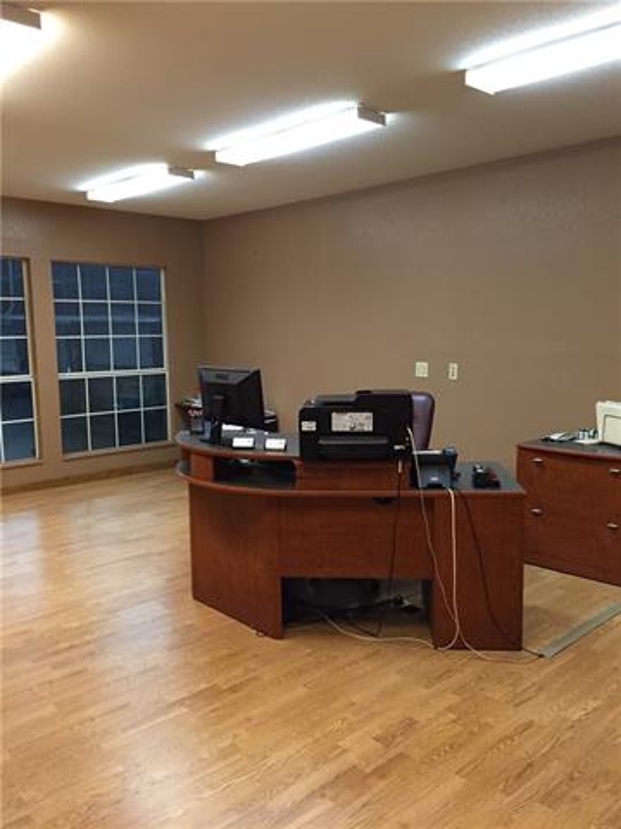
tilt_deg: -6.6
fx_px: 694
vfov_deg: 61.7
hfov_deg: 48.2
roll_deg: +1.6
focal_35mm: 29
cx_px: 310
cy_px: 414
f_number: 2.2
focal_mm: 4.15
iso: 160
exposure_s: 1/30
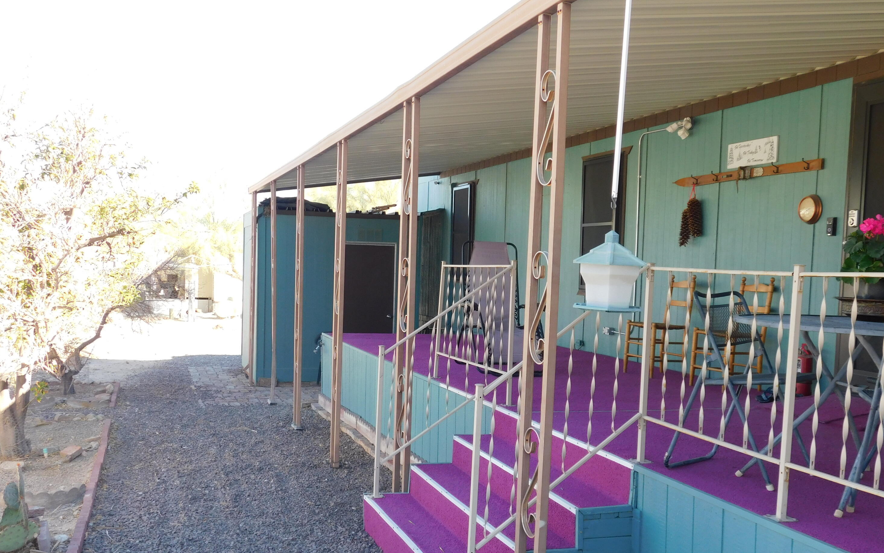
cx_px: 447
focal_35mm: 39
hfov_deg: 50.4
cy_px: 336
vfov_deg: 32.7
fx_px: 940
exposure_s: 1/200
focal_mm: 6.3
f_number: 3.5
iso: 125
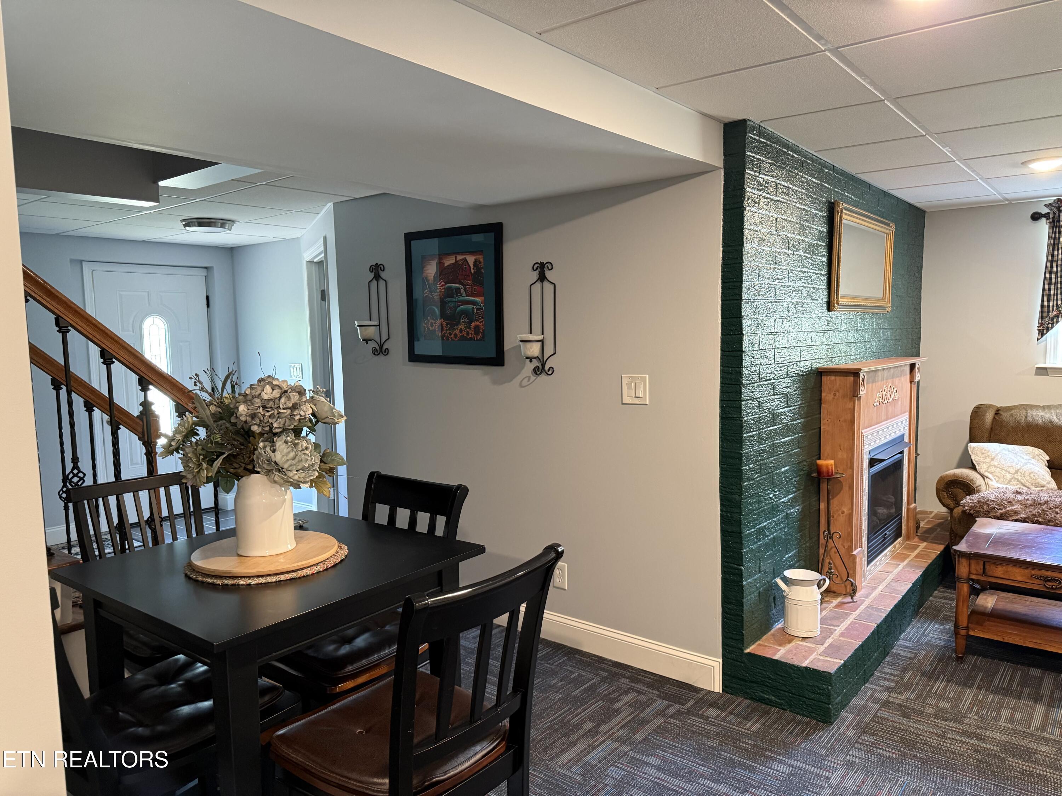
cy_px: 398
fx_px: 736
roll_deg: +0.7
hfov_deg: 71.6
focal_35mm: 24
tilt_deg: -5.0
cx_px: 531
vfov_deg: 56.8
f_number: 1.78
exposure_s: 1/60
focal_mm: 6.76
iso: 400
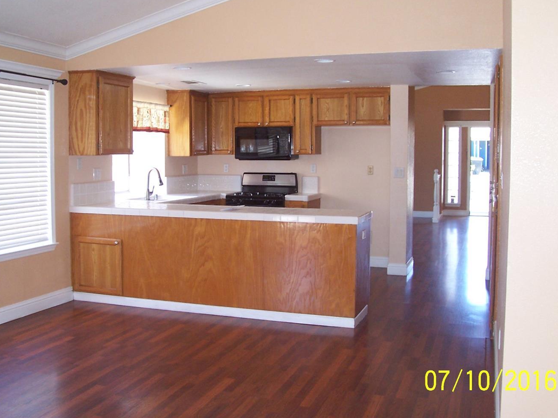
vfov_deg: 36.8
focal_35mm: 39
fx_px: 628
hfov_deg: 47.9
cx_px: 273
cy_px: 200
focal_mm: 5.6
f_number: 2.7
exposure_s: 1/60
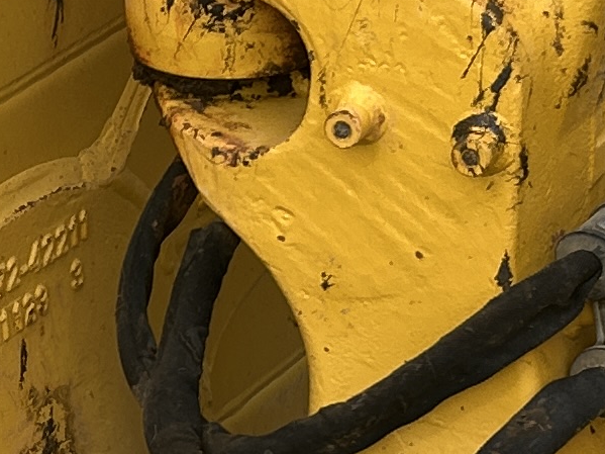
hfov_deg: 11.1
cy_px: 559
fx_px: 3058
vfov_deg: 8.4
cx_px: -79
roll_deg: -2.4
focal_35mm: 175
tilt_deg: -31.9
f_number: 1.5
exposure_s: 1/1488
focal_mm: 5.7
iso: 50
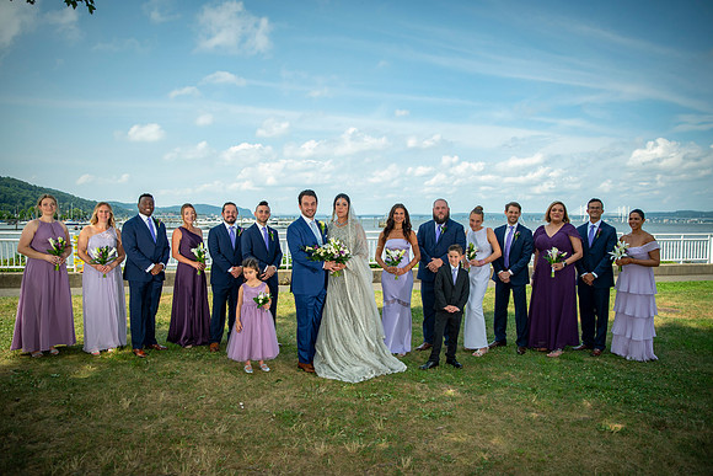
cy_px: 239
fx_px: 502
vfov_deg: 50.7
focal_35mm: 25
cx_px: 355
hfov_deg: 70.8
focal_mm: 24
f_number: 2.8
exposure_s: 1/8000
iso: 640
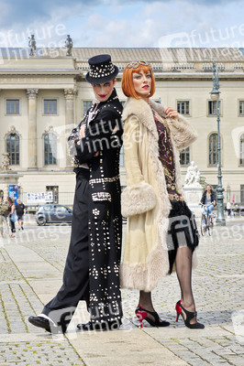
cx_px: 122
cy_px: 183
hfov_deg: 20.6
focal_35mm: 66
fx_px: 672
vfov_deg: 30.5
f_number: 8
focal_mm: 66
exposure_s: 1/250
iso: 100
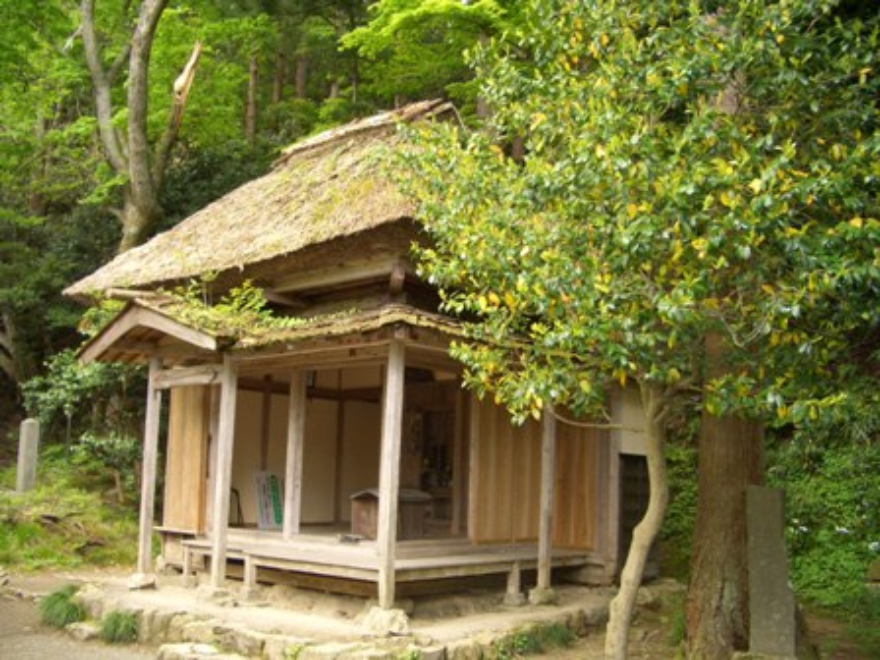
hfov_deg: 52.6
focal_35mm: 35
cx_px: 440
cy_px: 330
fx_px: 890
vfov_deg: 40.7
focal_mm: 5.8
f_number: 2.6
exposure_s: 1/60
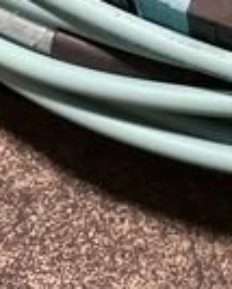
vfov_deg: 21.3
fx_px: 727
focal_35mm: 85
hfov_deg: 18.0
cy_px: -30
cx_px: 180
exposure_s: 1/40
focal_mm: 3
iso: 320
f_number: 1.8
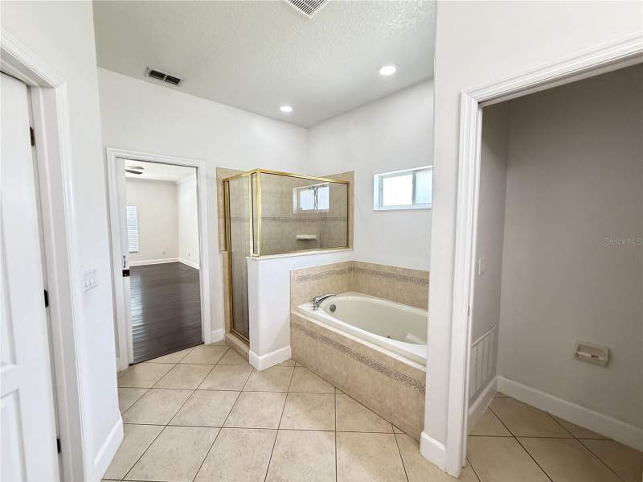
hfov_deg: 102.1
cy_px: 241
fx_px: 260
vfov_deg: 85.6
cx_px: 322
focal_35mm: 14
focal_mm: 2.22
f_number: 2.2
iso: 640
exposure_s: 1/60
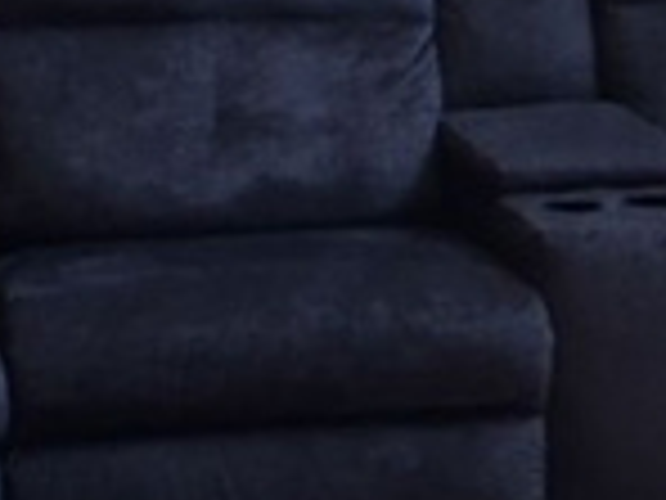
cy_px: -239
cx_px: 297
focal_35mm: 125
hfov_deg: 15.8
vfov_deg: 11.4
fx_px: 2405
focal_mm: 4.15
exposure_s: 1/30
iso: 32
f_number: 2.2
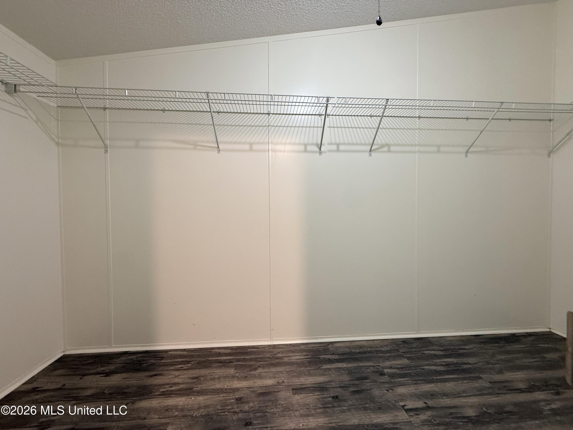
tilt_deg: -0.7
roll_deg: +0.8
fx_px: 232
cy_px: 215
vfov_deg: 85.7
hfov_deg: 102.1
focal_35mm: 14
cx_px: 286
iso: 200
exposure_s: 1/60
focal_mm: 2.22
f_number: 2.2
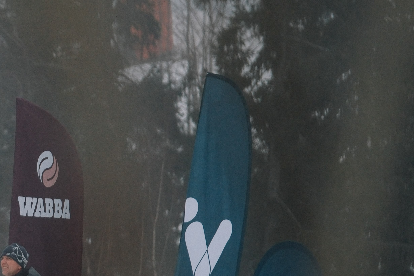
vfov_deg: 2.1
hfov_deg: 3.1
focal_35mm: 662
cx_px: -213
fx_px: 7612
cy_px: 162
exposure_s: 1/640
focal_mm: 140
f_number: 2.8
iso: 400
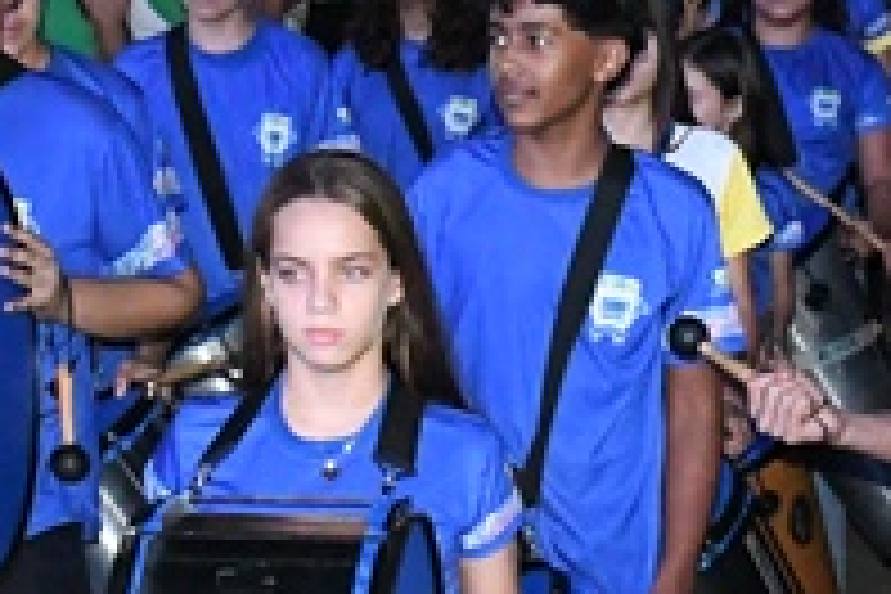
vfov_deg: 8.0
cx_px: 918
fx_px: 4232
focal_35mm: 171
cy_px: 421
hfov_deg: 11.9
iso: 8000
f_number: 5
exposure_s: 1/250
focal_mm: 22
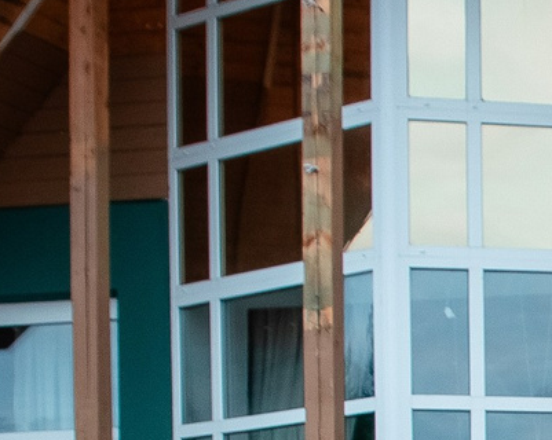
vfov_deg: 10.2
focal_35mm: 144
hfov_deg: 11.8
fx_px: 2350
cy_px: 731
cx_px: 1159
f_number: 4
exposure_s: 1/100
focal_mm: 24
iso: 500
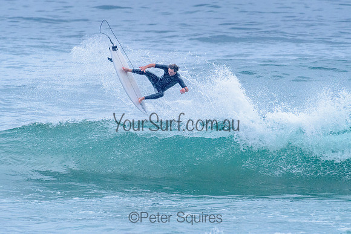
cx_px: 183
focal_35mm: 613
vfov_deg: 2.2
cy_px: 91
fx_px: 5976
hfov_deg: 3.4
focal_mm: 500
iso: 3600
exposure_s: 1/2000
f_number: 5.6
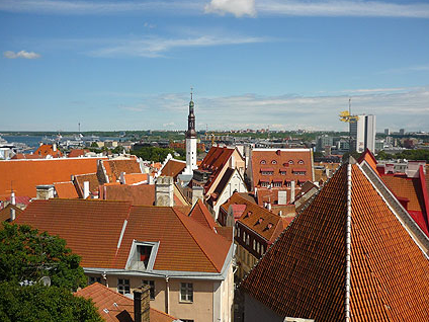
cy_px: 165
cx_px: 216
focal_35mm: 35
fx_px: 434
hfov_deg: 52.6
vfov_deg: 40.7
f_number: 8
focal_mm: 5.5
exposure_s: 1/250
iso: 100
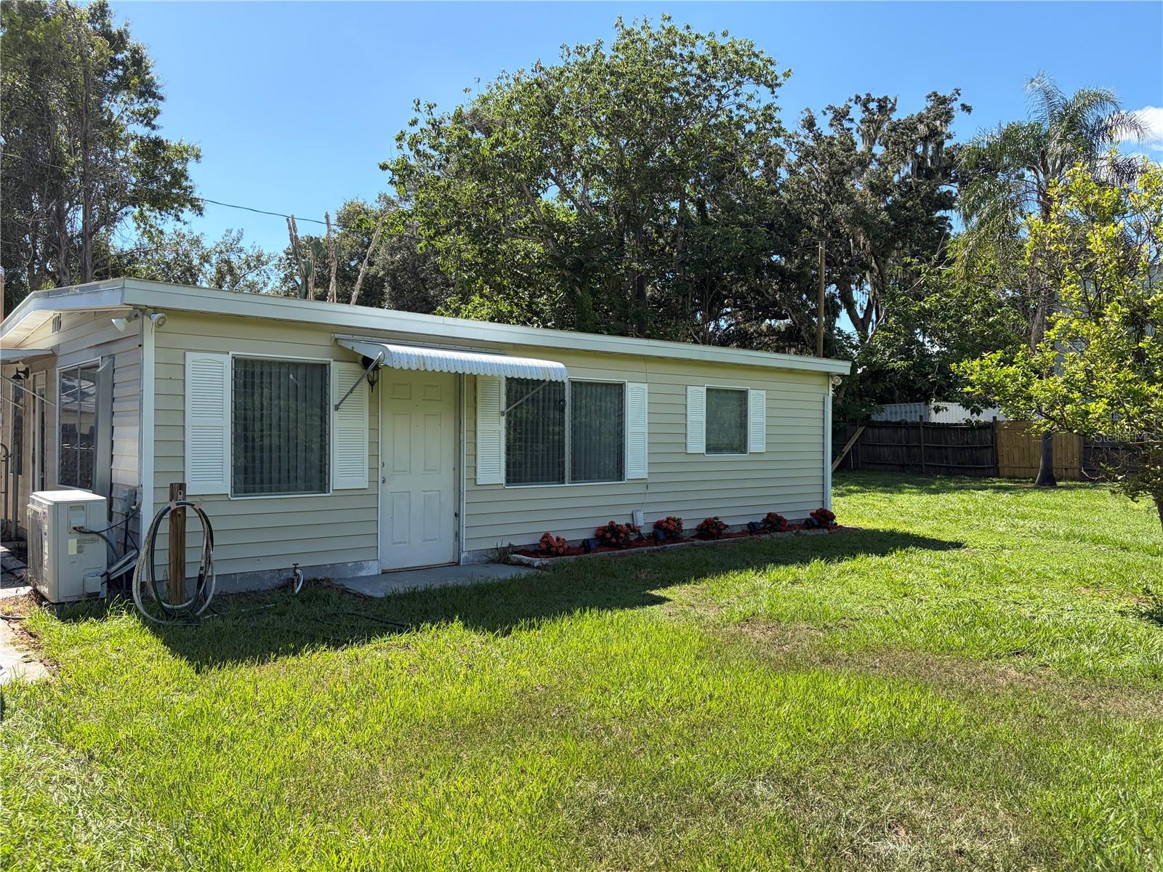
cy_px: 436
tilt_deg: -0.4
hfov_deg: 67.3
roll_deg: -0.1
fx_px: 874
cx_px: 582
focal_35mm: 26
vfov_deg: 53.1
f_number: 1.6
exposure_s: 1/1626
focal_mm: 5.96
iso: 50
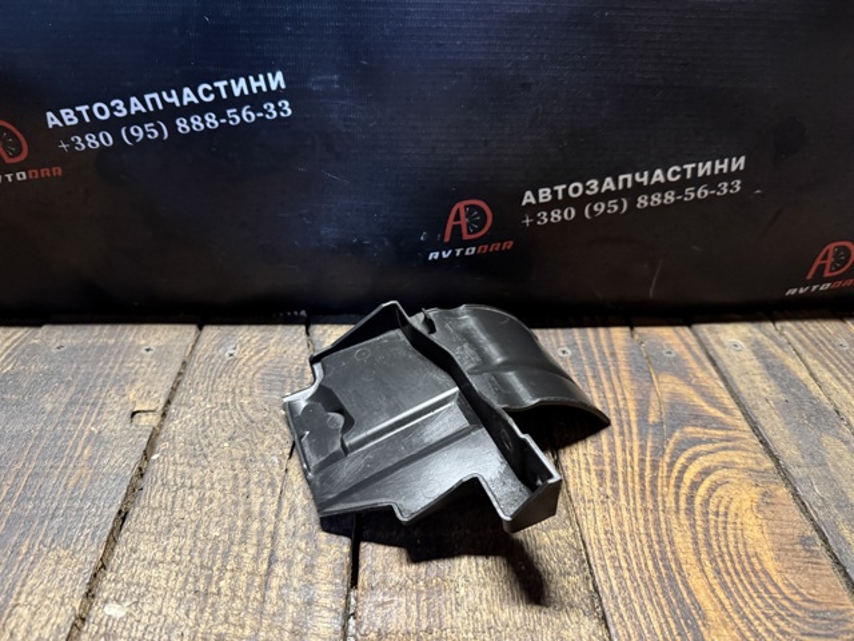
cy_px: 320
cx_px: 427
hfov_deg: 71.6
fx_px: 592
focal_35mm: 24
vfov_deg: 56.8
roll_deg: -1.6
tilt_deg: -33.3
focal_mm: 6.76
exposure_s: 1/33
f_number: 1.78
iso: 800
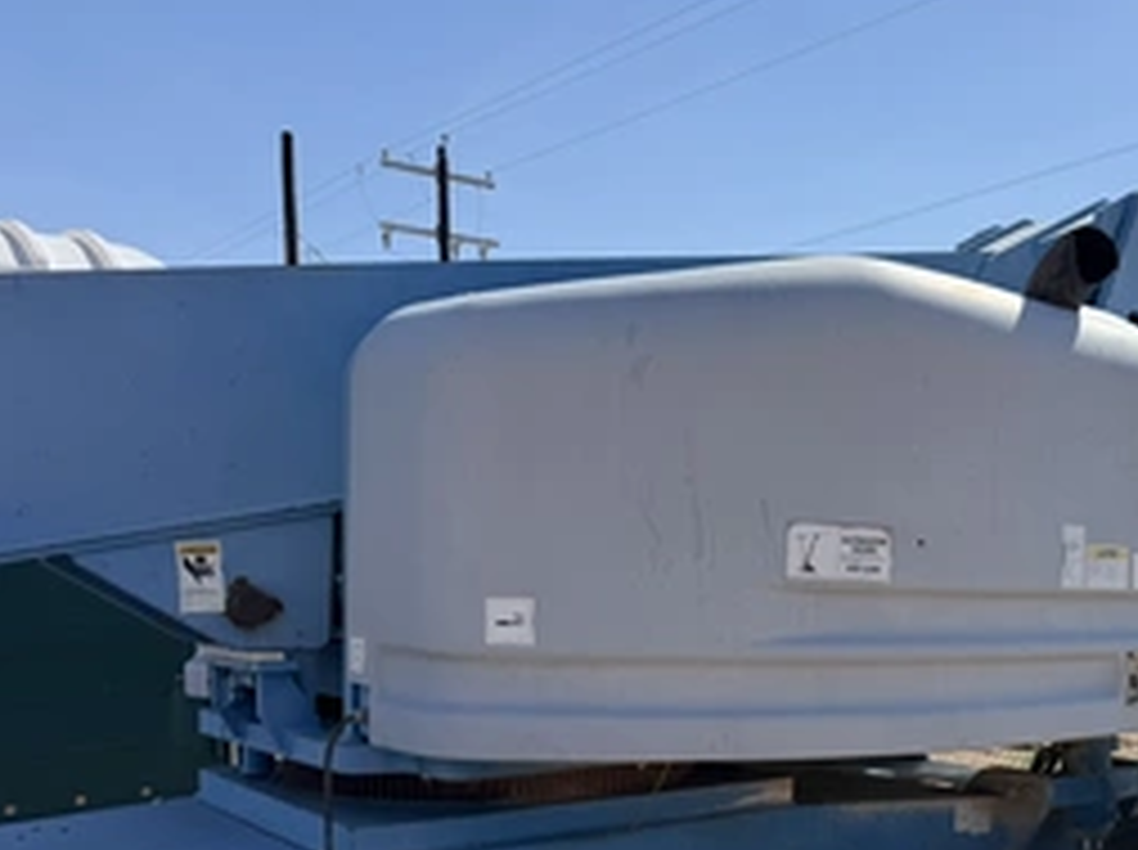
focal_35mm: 38
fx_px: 1247
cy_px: 652
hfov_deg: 46.7
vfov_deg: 36.6
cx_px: 895
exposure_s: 1/4673
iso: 80
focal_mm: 6.76
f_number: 1.78
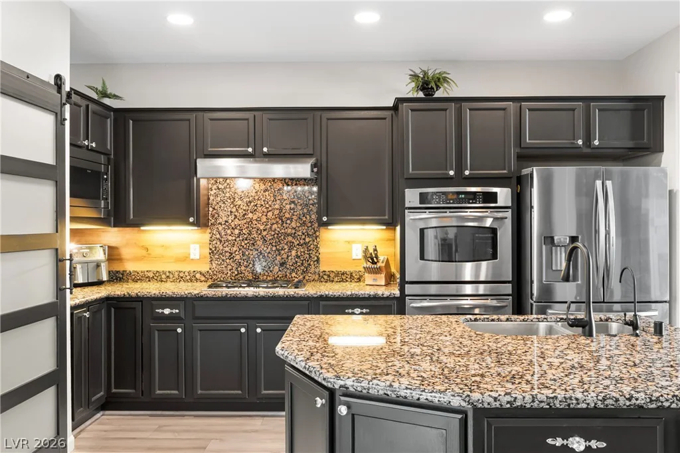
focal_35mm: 30
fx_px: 567
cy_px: 226
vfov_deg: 43.6
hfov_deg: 61.9
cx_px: 340
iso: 400
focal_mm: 20
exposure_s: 1/1.67
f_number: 8
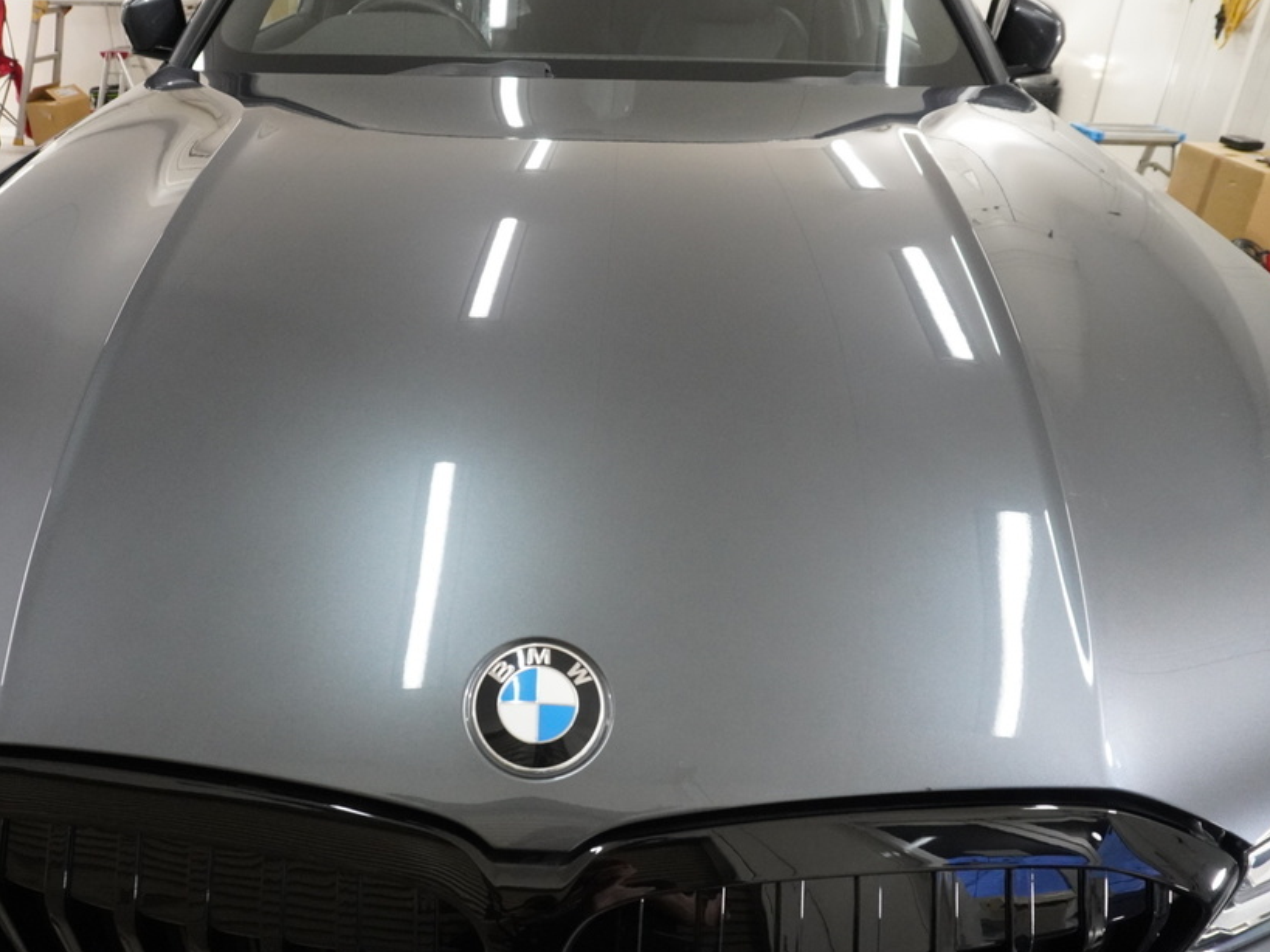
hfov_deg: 65.0
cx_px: 543
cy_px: 478
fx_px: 990
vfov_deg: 51.3
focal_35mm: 27
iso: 3200
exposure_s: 1/250
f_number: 5.6
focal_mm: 16
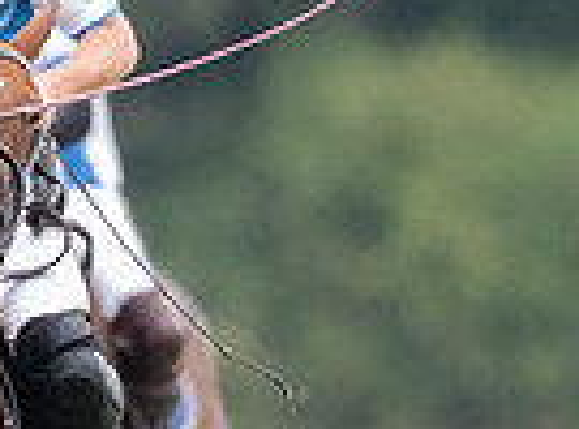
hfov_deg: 0.6
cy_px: 198
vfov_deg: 0.4
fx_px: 58433
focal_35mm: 3509
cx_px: -429
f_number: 4
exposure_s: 1/800
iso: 1250
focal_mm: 500
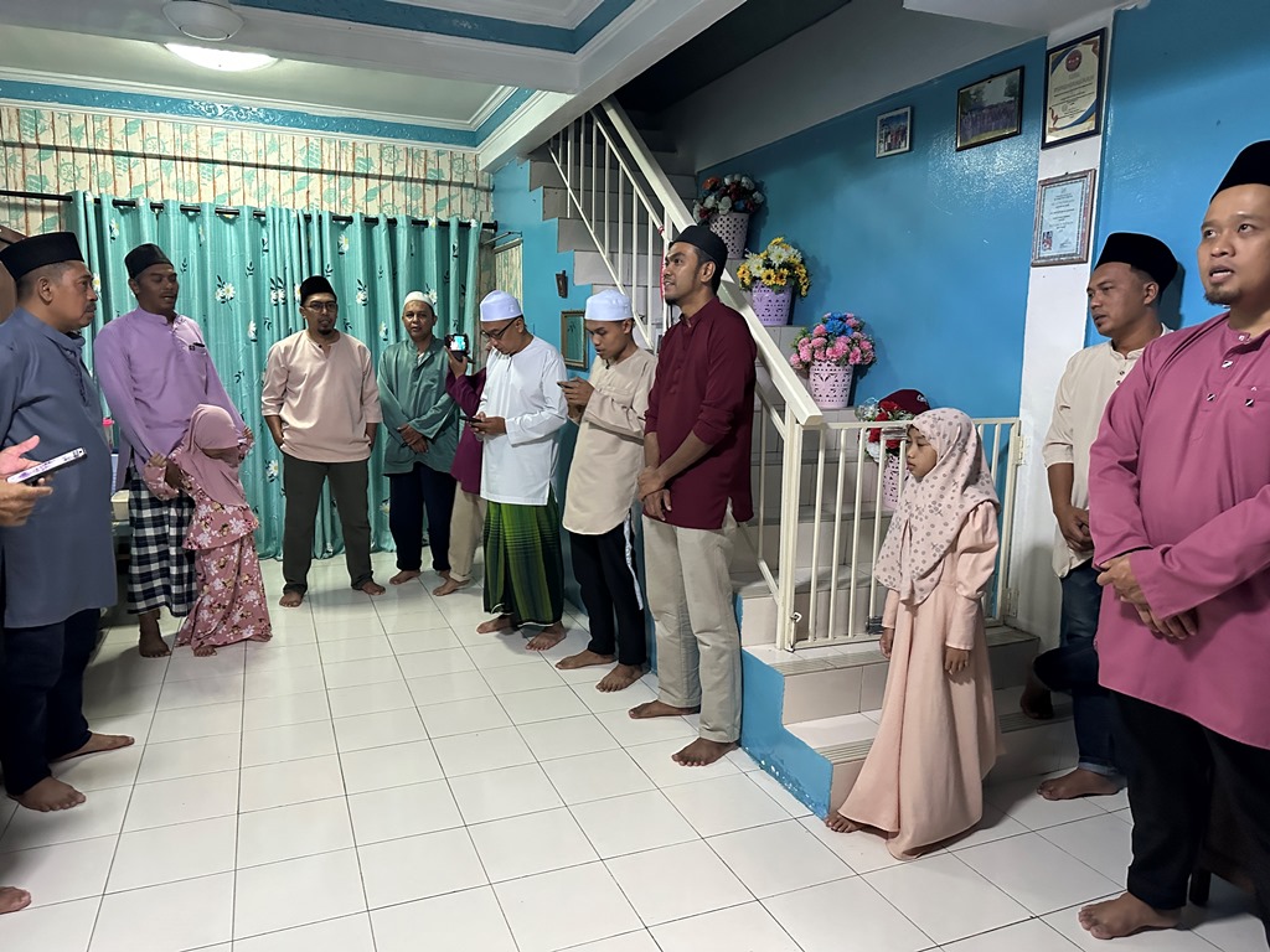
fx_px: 881
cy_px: 476
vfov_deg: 56.8
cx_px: 635
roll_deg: -1.1
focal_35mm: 24
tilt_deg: -8.2
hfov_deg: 71.6
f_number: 1.78
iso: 800
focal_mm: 6.86
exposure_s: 1/33
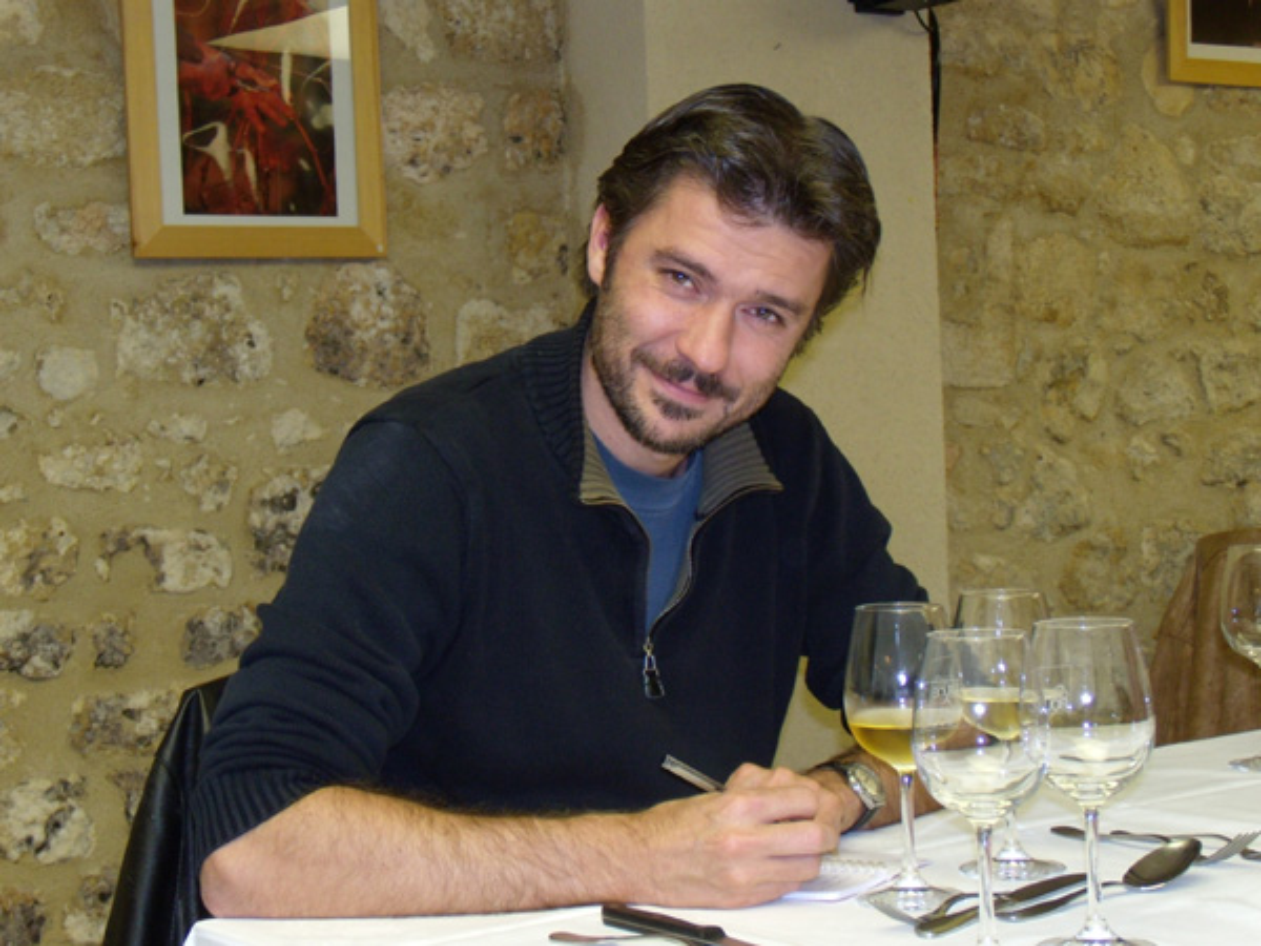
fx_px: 2113
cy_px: 473
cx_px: 630
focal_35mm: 58
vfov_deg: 25.2
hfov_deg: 33.2
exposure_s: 1/30
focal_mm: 10.4
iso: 250
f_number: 4
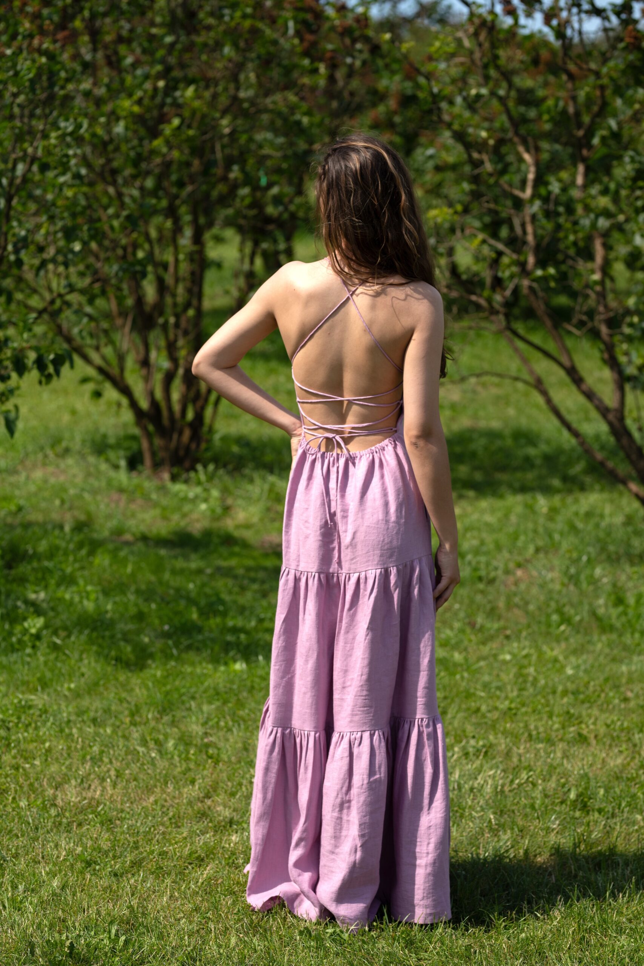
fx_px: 2280
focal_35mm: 85
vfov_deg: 23.9
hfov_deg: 16.1
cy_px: 483
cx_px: 322
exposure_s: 1/1250
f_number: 3.5
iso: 160
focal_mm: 85
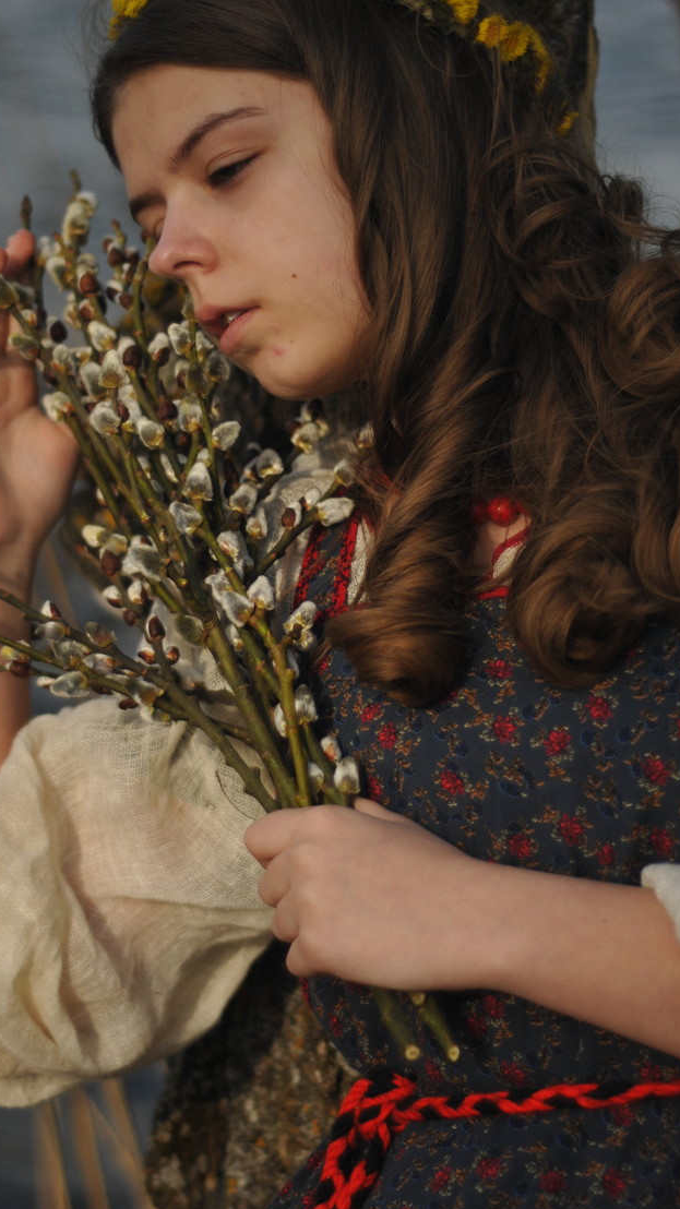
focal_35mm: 96
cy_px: 591
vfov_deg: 22.2
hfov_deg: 12.6
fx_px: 3078
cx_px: 301
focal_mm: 50
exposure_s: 1/6400
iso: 200
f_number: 1.8
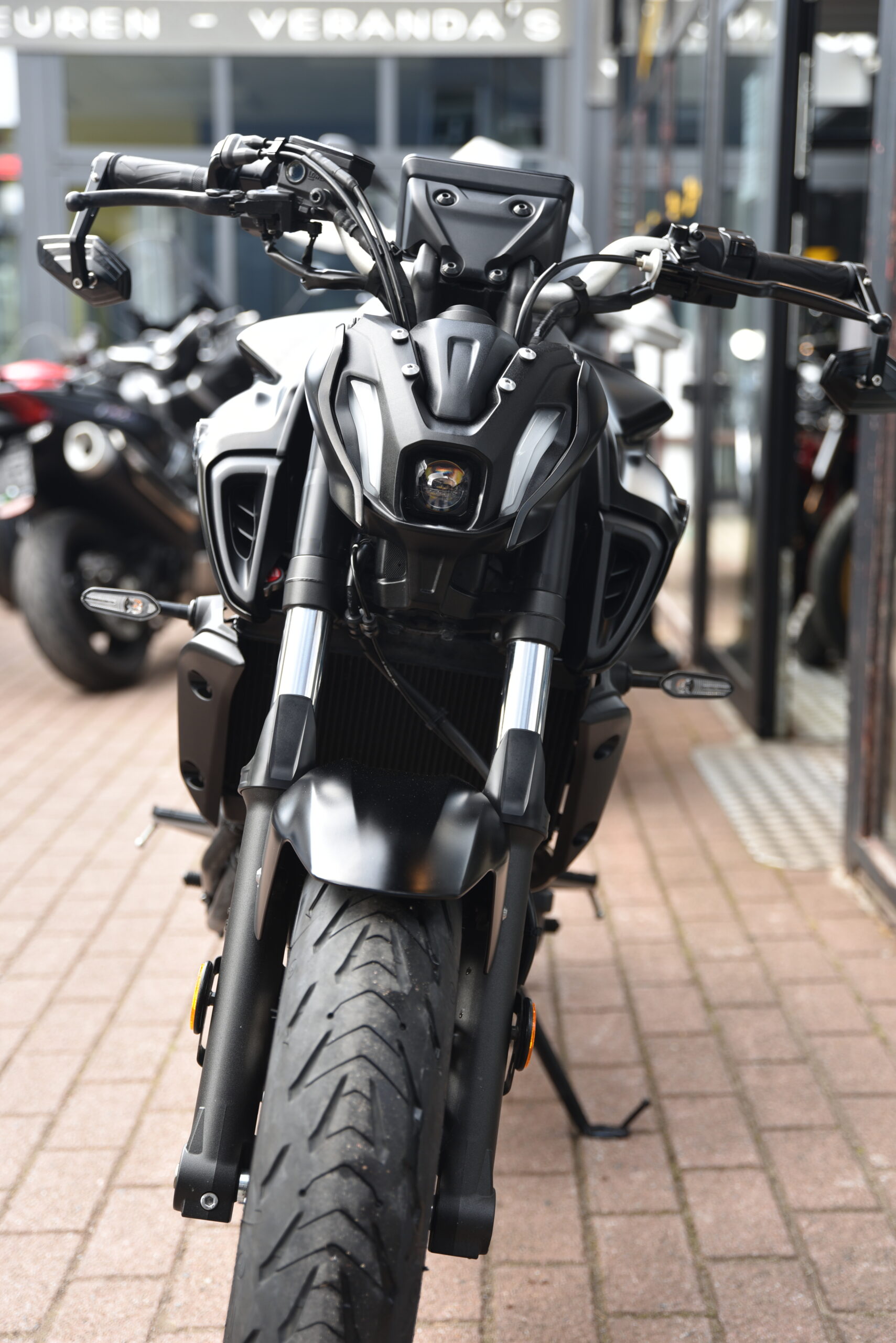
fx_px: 1939
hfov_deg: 26.0
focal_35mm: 52
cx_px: 448
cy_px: 672
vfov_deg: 38.2
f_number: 3.2
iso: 100
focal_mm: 52
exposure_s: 1/60
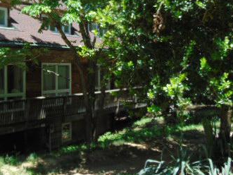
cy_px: 49
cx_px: 56
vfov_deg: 25.0
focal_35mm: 58
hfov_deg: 32.6
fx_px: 390
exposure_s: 1/400
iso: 80
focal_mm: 5.4
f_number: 3.1
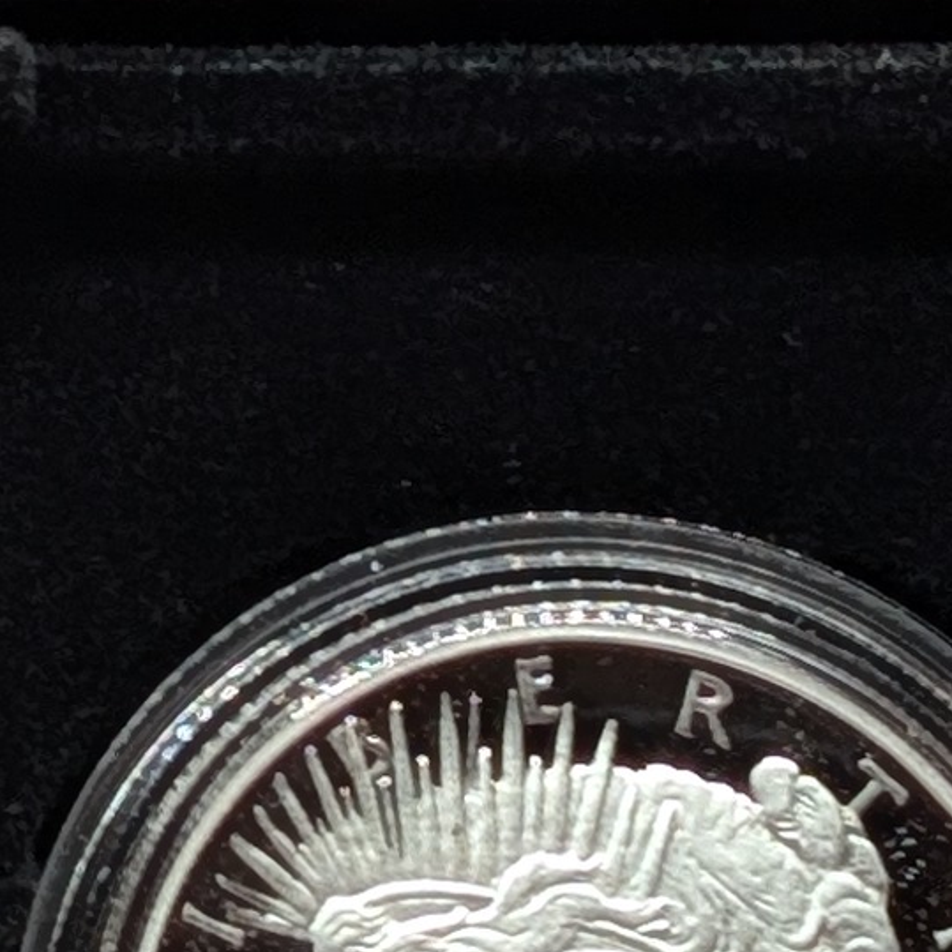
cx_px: -609
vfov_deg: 5.3
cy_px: 85
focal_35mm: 328
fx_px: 10206
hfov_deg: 5.3
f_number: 1.68
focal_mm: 6.9
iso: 22
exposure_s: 1/24.6
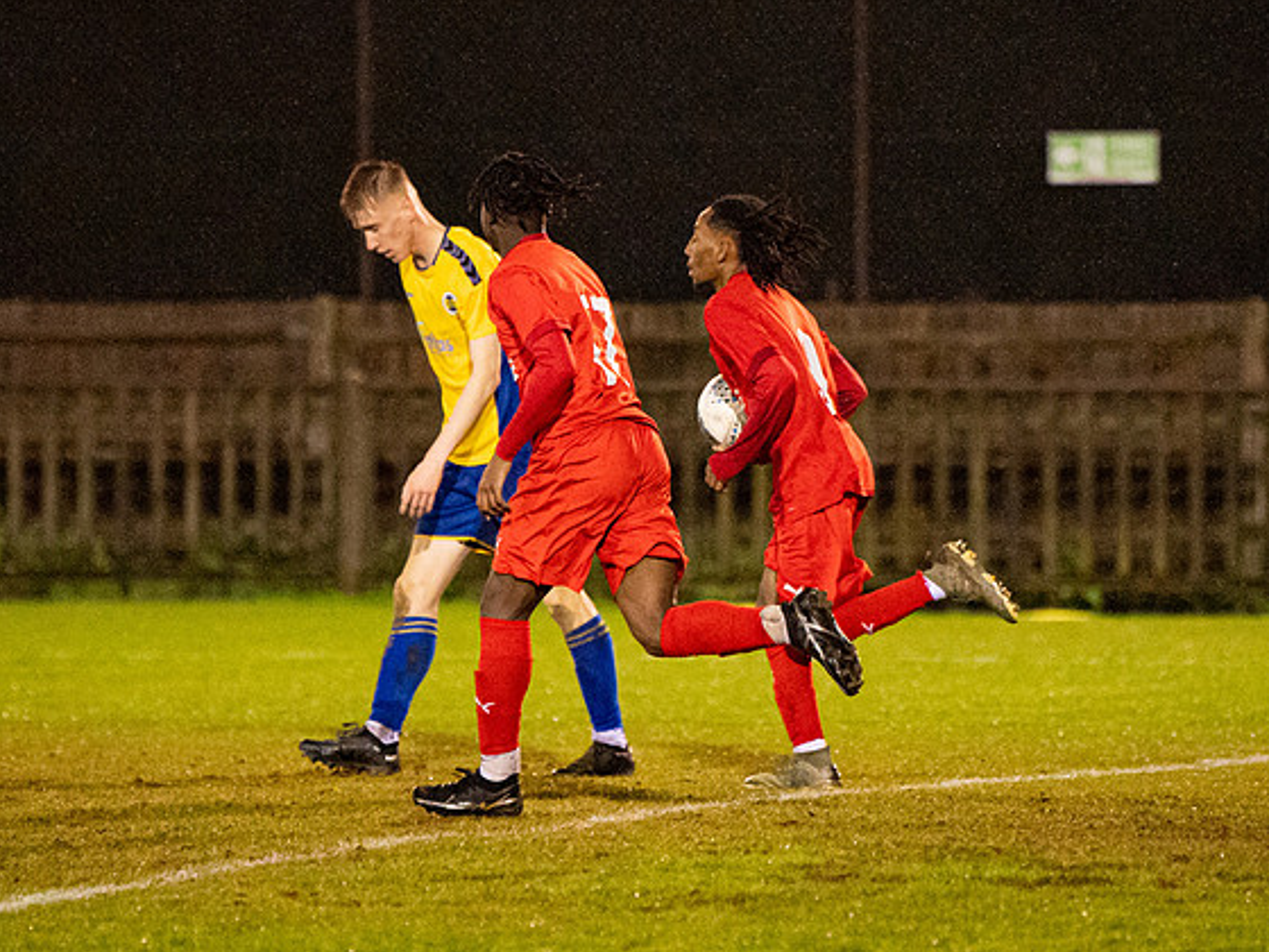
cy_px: 493
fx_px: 12354
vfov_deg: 4.4
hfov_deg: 5.9
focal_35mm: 337
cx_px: 775
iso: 8000
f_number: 2.8
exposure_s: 1/1250
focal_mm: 175
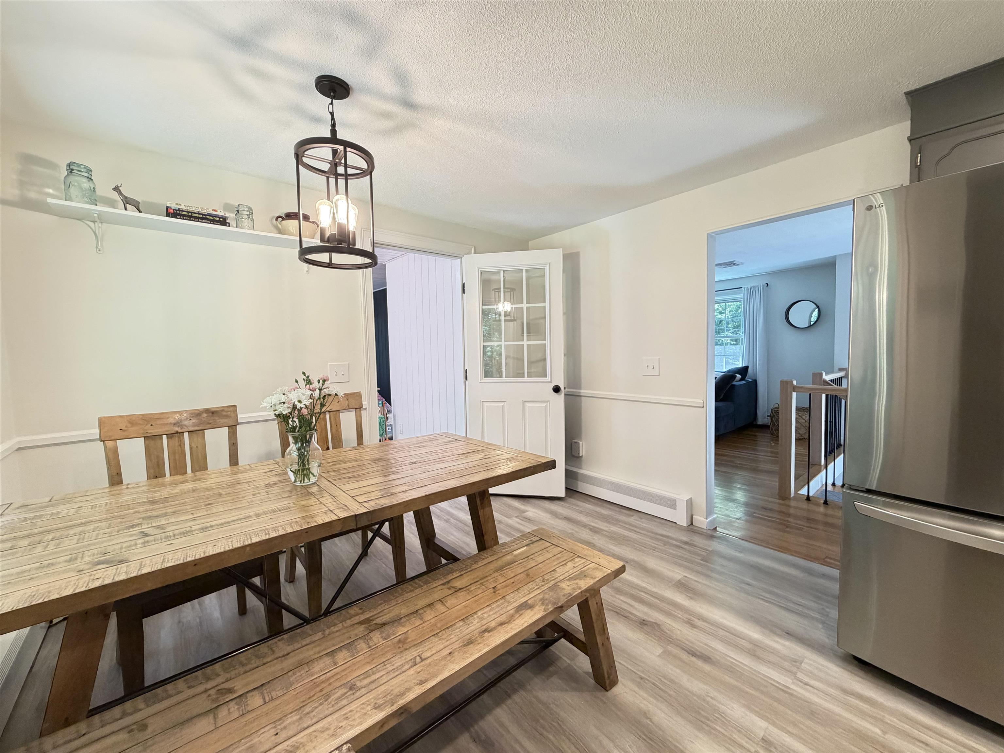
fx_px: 406
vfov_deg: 85.7
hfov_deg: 102.1
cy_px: 376
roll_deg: +1.5
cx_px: 502
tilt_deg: -3.2
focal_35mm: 14
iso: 400
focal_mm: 2.22
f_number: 2.2
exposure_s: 1/60
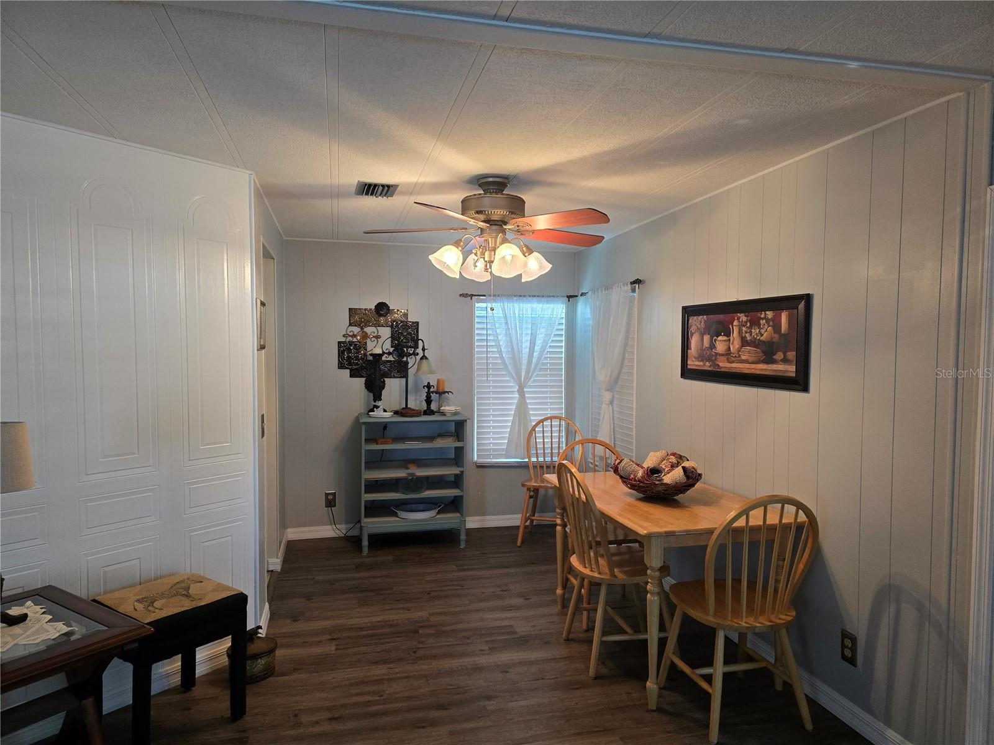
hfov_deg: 73.9
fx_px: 660
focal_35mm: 23
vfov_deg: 58.9
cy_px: 372
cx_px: 497
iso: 320
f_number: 1.7
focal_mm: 6.3
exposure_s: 1/120
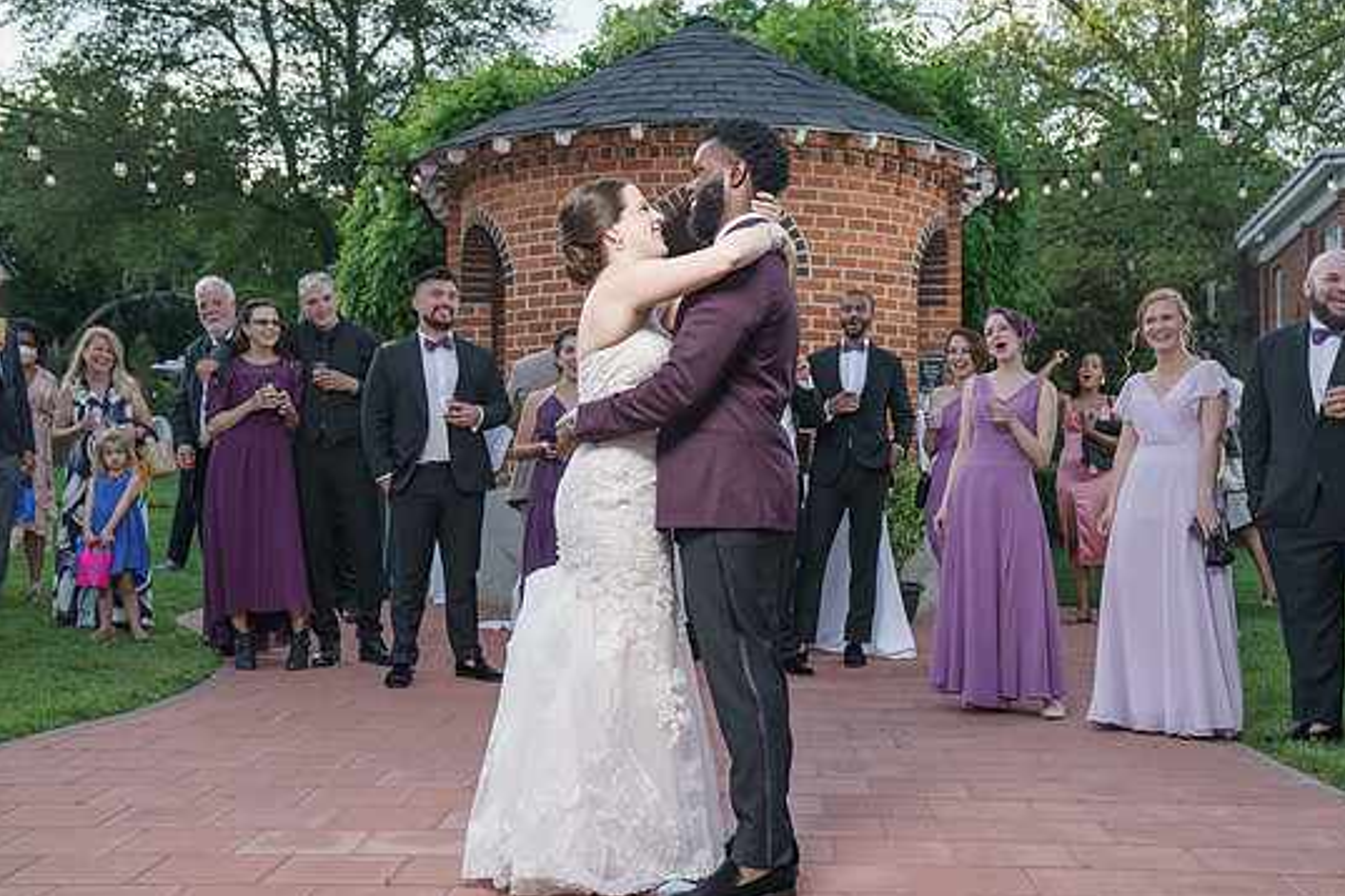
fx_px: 1756
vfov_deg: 28.6
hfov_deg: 41.9
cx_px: 689
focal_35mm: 47
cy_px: 431
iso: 125
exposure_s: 1/200
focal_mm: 41
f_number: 4
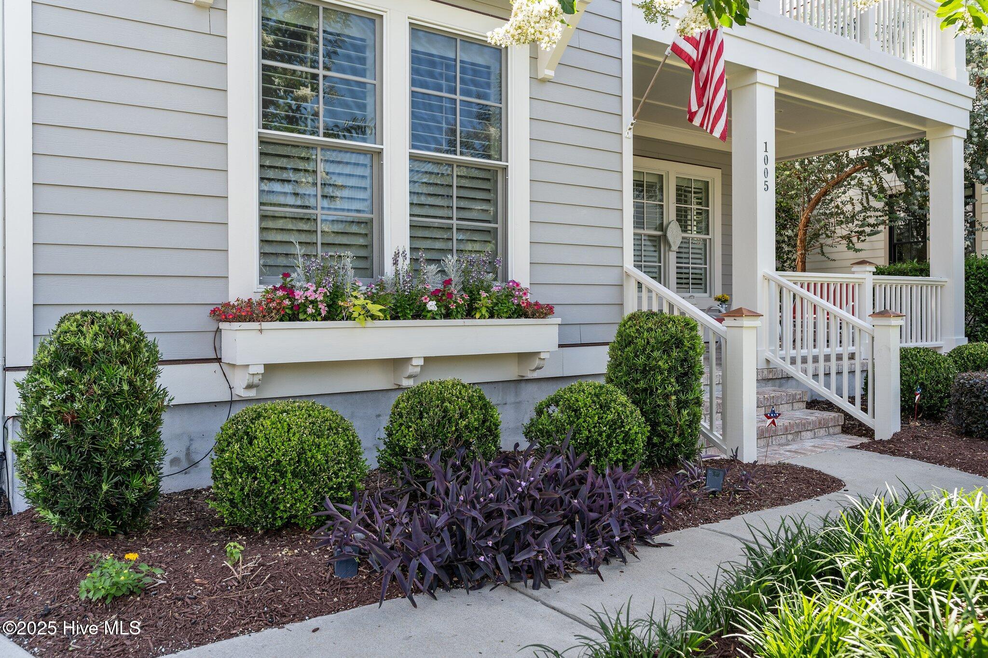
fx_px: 768
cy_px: 329
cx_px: 494
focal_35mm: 28
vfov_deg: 46.4
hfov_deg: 65.5
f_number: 5
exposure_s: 1/250
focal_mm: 28
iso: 160
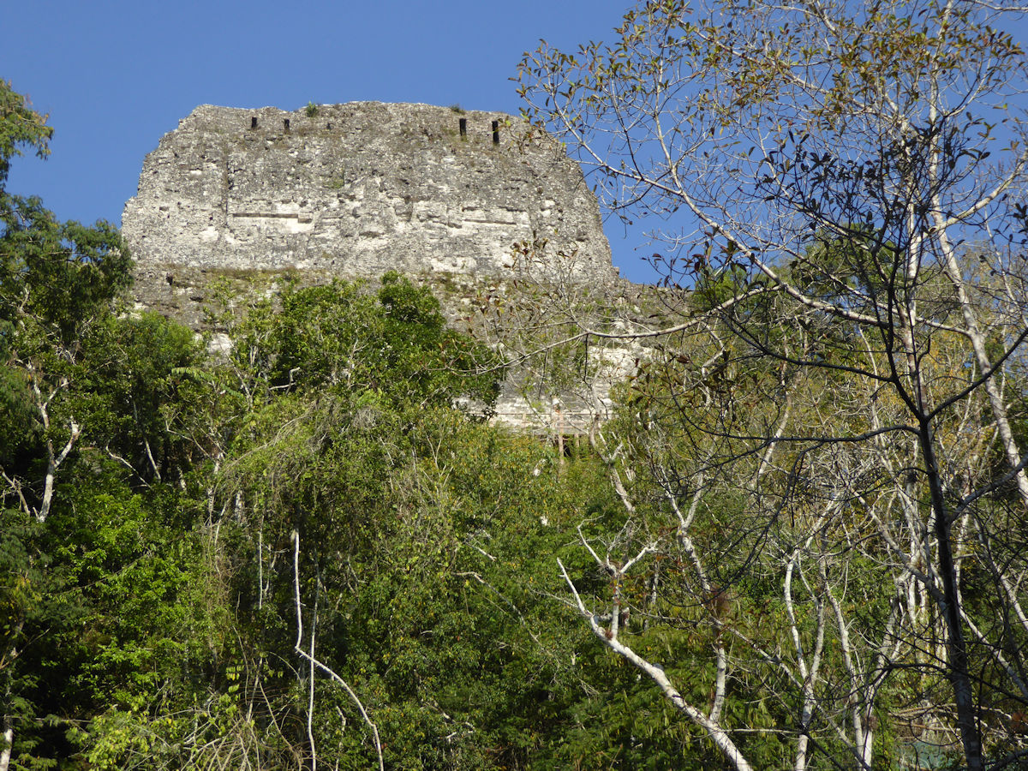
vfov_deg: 21.0
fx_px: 2079
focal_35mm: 70
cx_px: 514
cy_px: 386
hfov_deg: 27.8
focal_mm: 12.5
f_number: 4.5
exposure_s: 1/400
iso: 100
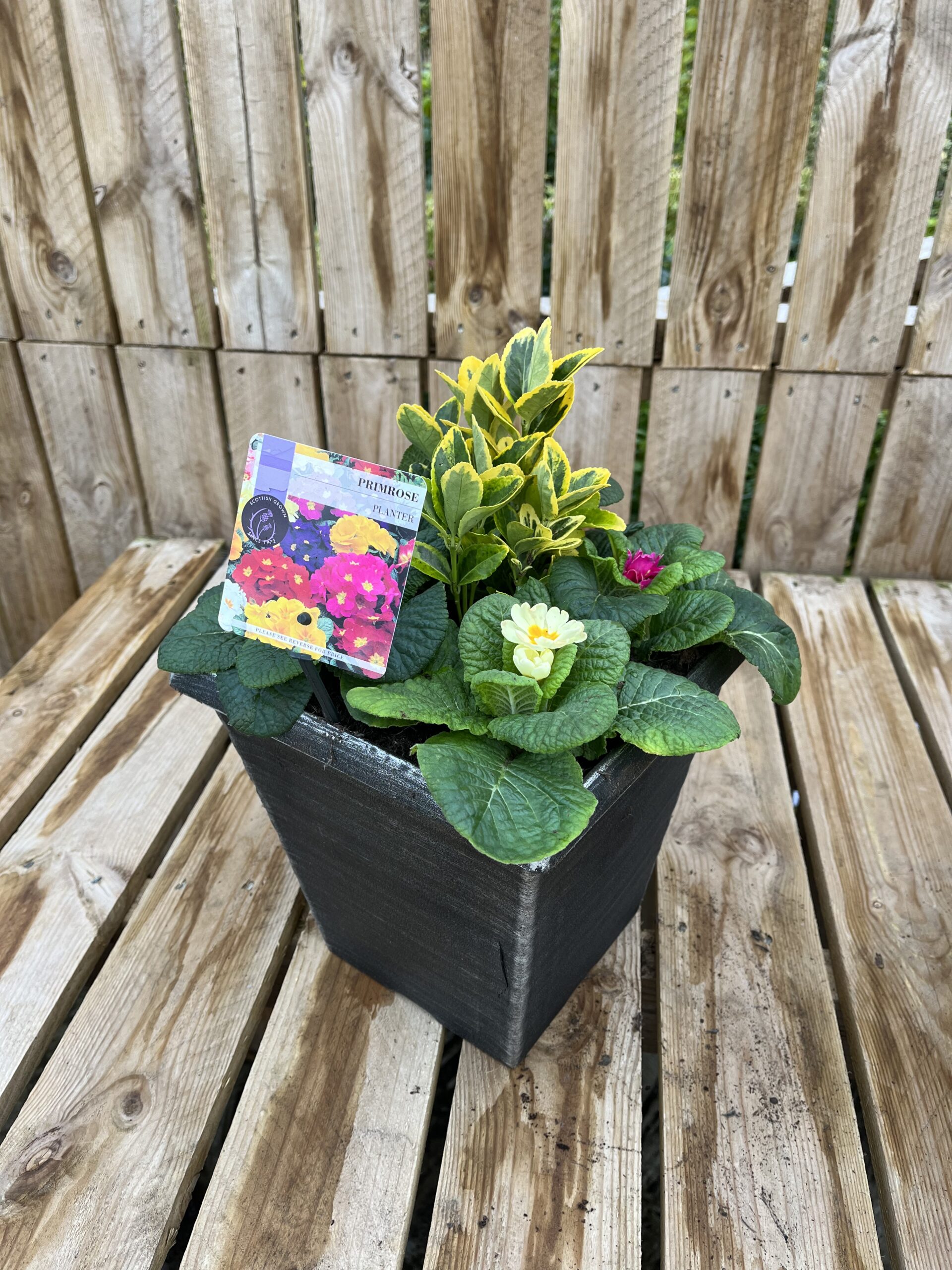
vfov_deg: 67.3
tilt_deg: -32.9
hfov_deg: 53.1
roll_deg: +1.0
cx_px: 476
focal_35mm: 26
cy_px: 635
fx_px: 953
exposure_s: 1/122
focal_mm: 5.1
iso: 40
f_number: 1.6
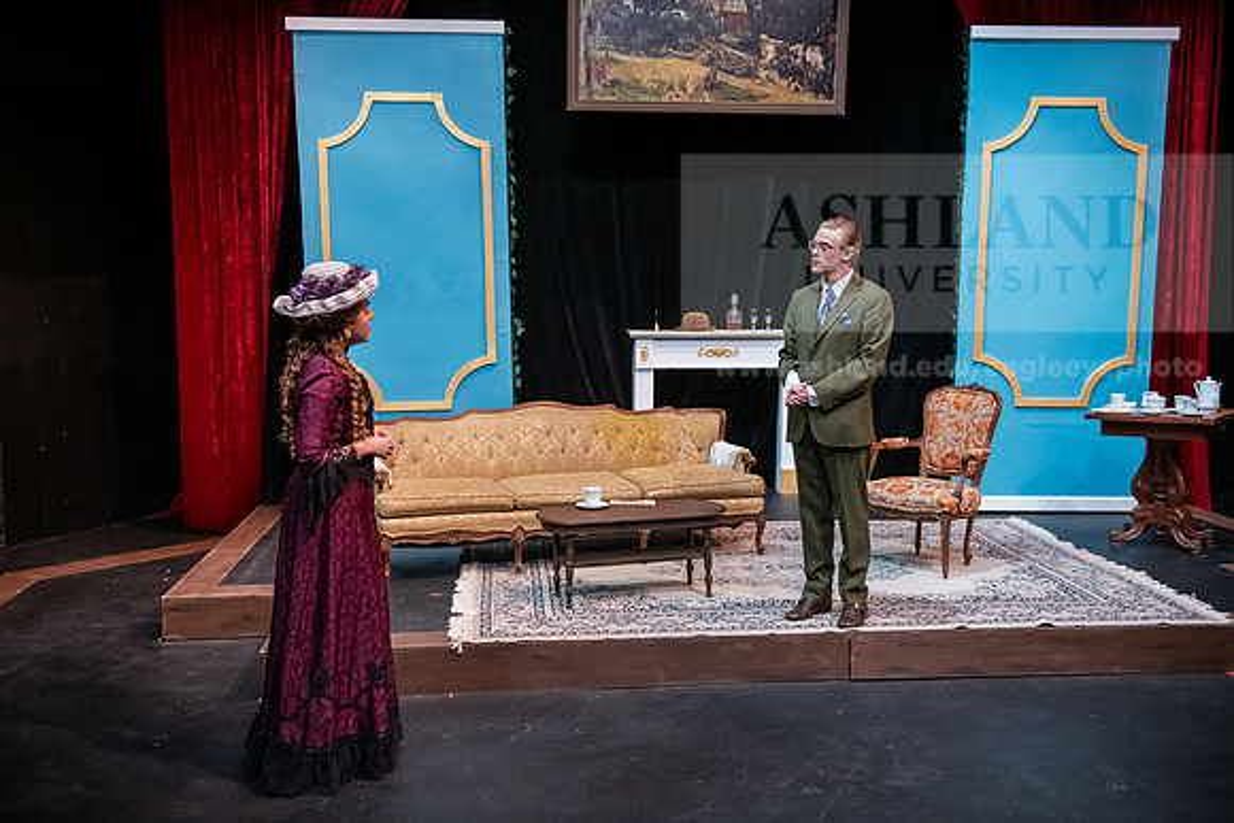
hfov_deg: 50.7
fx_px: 1303
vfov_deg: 35.1
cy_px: 412
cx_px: 617
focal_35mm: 38
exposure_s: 1/200
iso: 3200
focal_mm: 38
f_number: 3.2
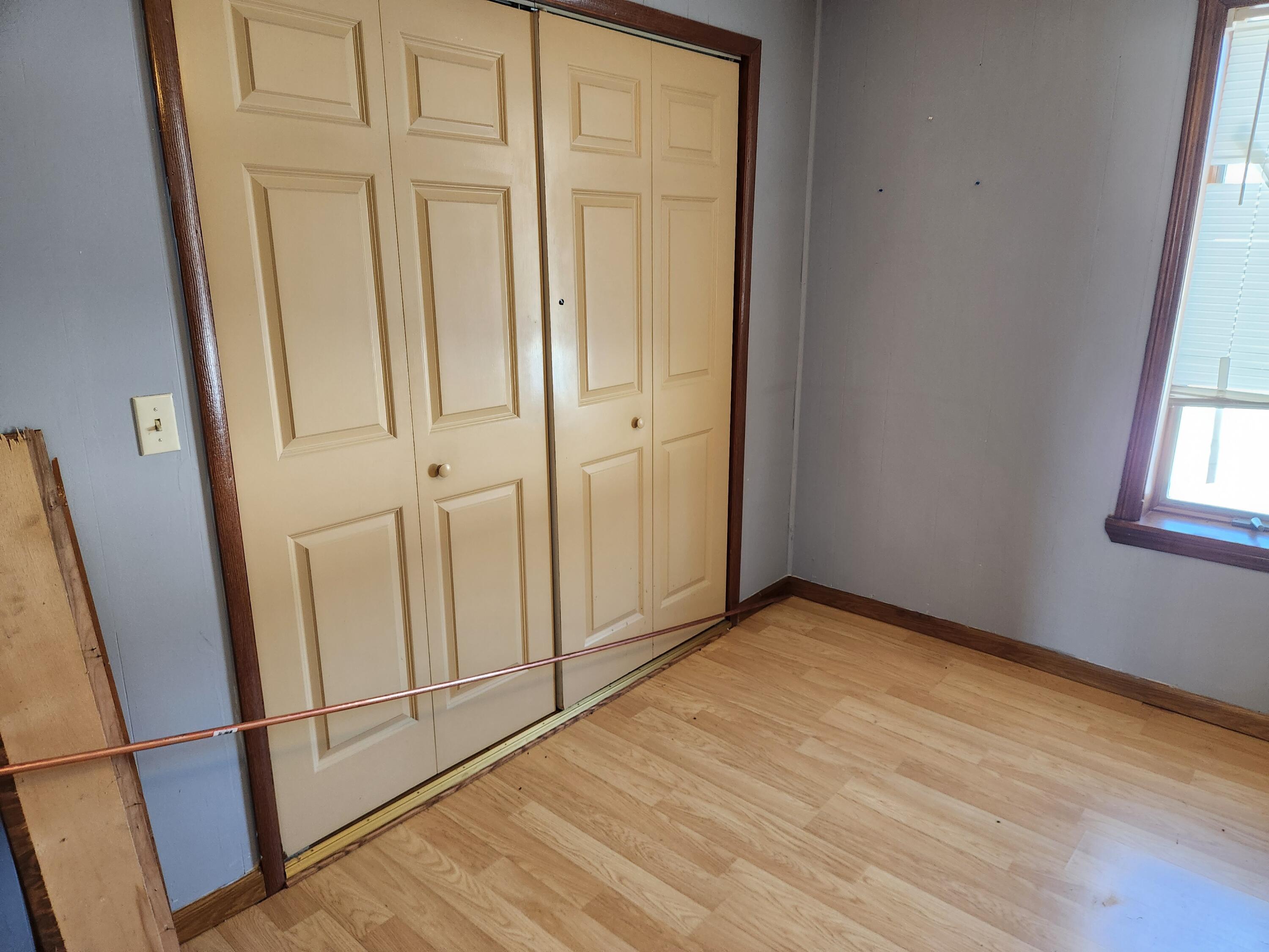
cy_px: 476
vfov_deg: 58.9
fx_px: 843
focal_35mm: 23
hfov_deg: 73.9
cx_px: 634
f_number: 1.8
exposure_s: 1/120
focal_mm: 5.4
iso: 500
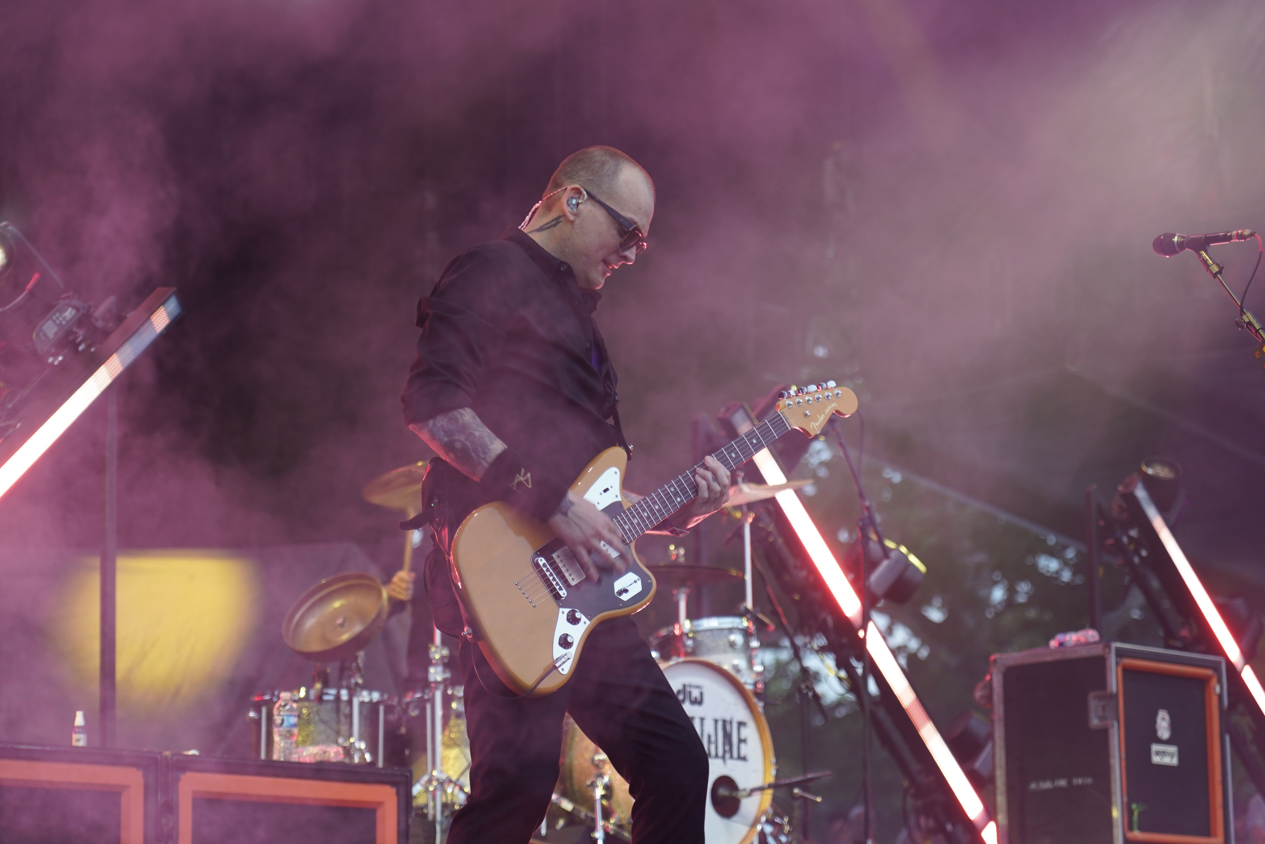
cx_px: 632
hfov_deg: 19.5
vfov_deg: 13.0
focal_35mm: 105
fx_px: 3689
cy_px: 422
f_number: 4
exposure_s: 1/160
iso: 640
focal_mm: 105
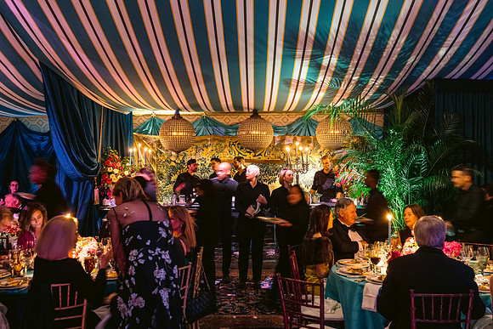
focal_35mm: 35
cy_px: 164
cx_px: 246
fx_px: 479
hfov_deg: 54.4
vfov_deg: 37.9
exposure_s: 1/10
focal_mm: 35
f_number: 4
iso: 3200
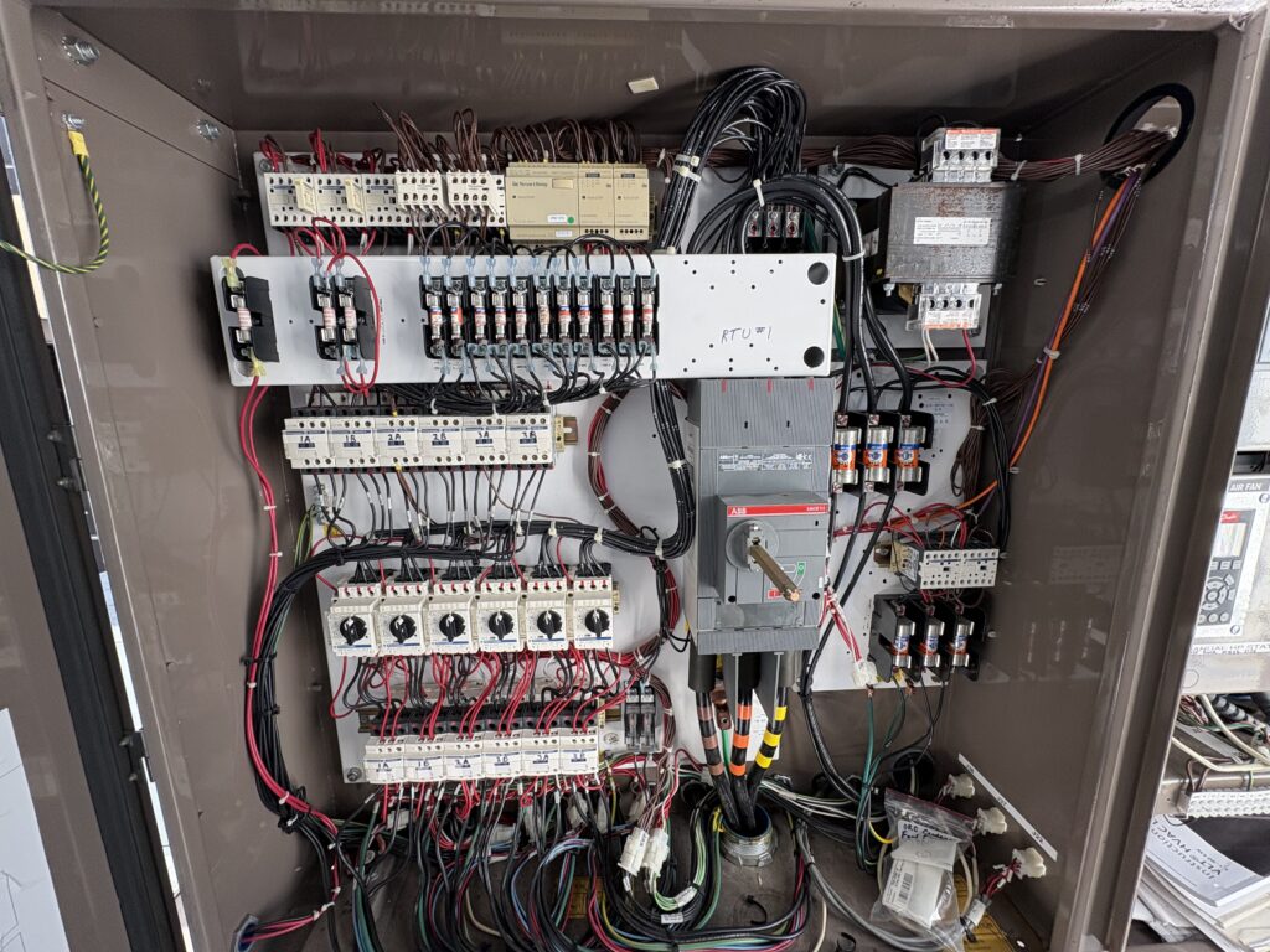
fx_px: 514
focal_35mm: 14
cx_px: 635
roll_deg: +0.6
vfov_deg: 85.7
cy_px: 476
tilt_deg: -11.3
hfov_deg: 102.1
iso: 64
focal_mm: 2.22
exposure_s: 1/99
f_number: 2.2
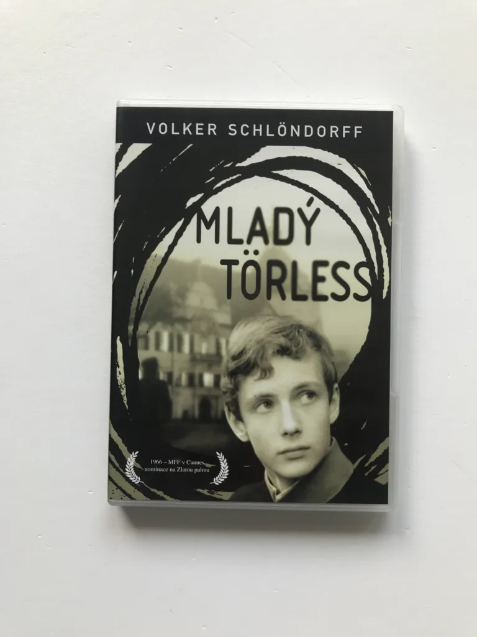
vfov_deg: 63.4
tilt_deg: -89.2
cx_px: 238
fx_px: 514
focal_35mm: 28
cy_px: 318
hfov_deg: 49.7
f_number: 1.8
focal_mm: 3.99
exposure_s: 1/100
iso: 25
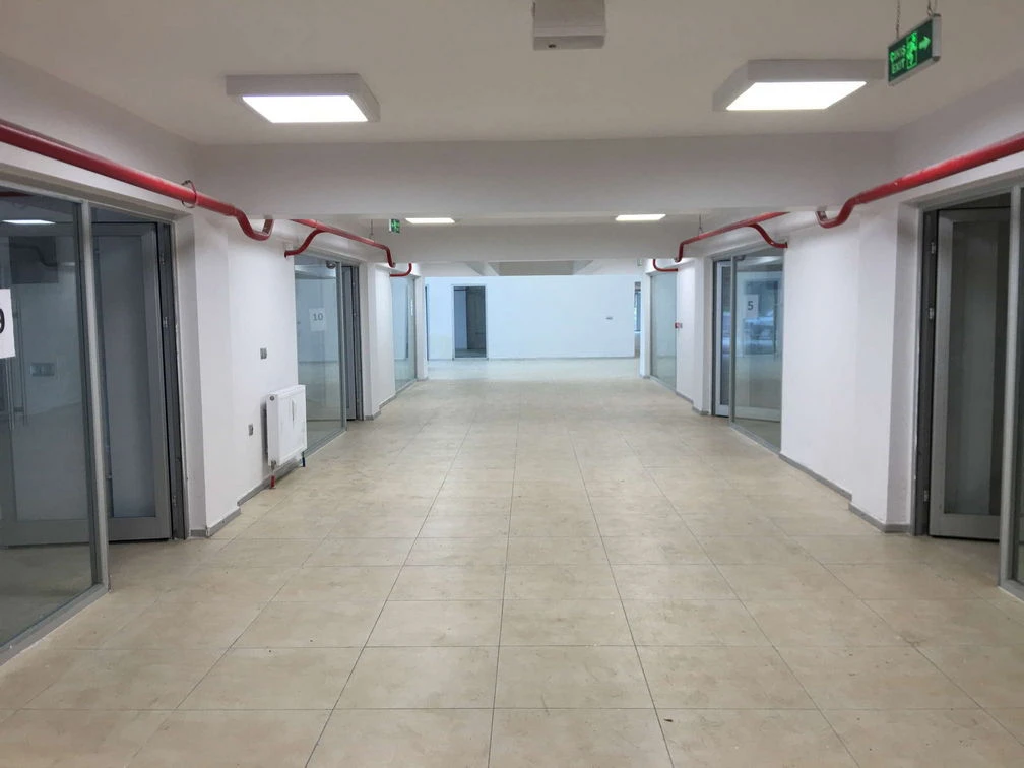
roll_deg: +0.8
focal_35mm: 29
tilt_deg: -3.5
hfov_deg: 61.7
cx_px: 512
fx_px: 858
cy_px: 384
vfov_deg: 48.2
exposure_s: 1/33
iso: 25
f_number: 2.2
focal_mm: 4.15
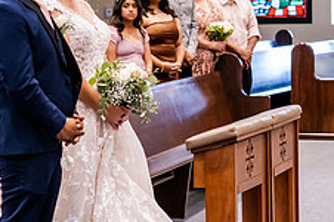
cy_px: 107
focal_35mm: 180
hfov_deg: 11.4
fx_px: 1668
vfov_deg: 7.6
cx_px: 38
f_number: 3.5
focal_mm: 47
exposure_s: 1/200
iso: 2000
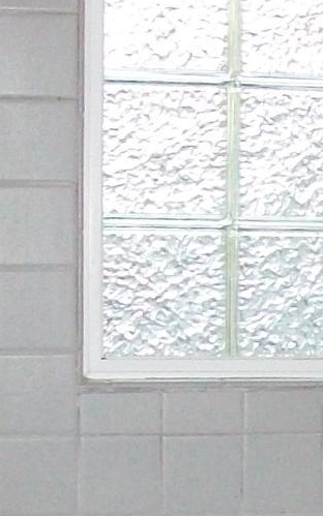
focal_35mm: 153
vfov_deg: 13.4
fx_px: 2154
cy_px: 550
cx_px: 552
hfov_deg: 8.3
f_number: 2.7
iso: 200
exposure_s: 1/125
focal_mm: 6
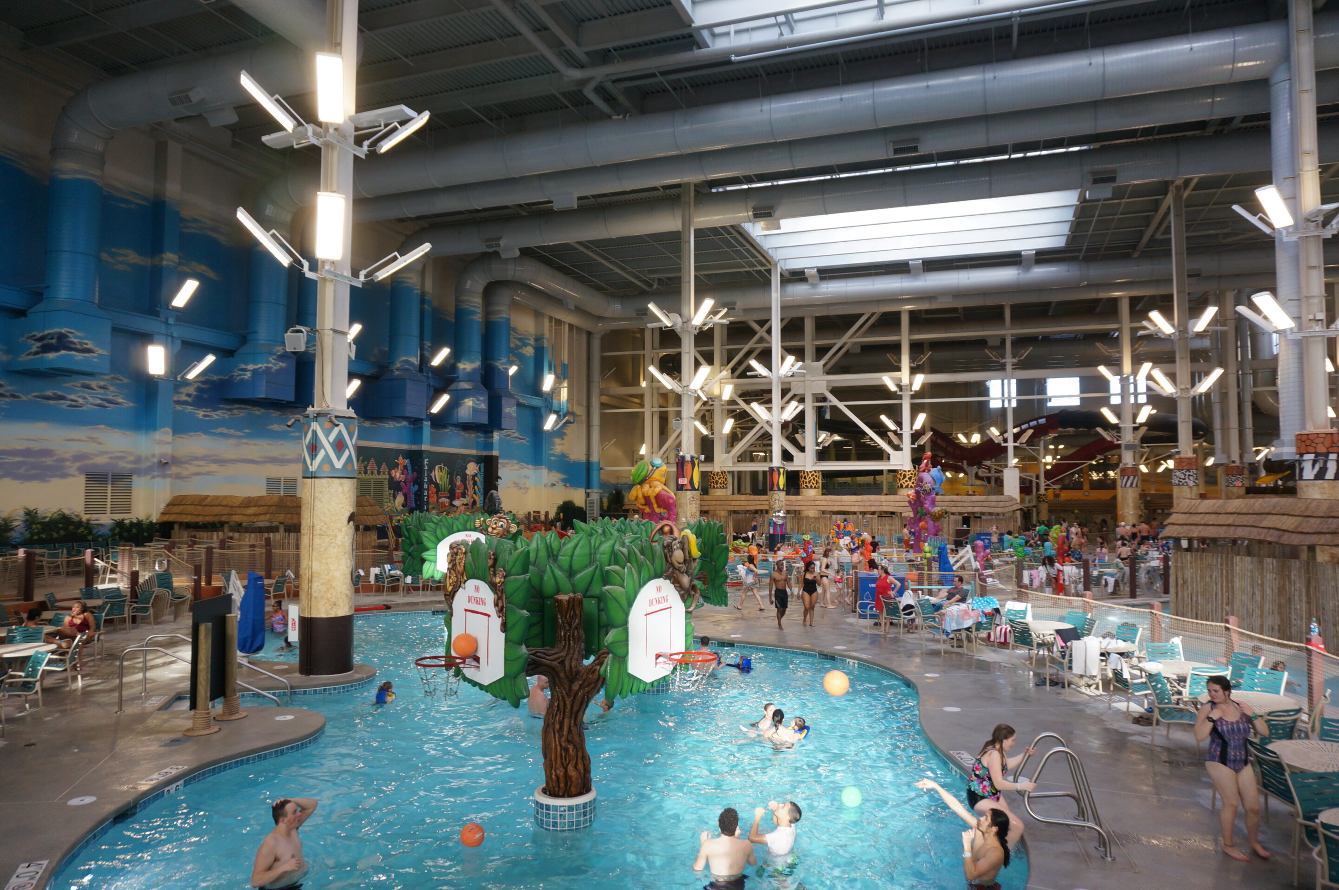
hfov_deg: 73.8
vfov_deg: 53.0
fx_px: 892
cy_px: 445
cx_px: 670
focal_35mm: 24
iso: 400
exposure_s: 1/160
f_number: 4
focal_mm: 16
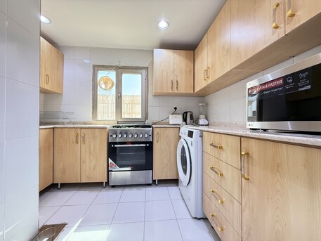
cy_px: 120
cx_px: 160
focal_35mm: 14
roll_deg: -0.4
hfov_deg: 102.0
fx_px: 130
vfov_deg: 85.7
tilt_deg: +1.0
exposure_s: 1/99
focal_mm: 2.22
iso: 200
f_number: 2.2
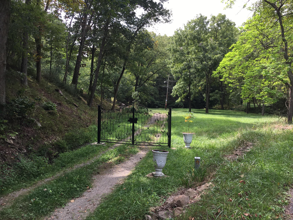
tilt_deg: -2.9
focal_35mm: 29
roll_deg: -1.3
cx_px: 146
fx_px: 245
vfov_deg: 48.2
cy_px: 110
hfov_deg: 61.7
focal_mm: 4.15
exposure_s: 1/409
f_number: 2.2
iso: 25
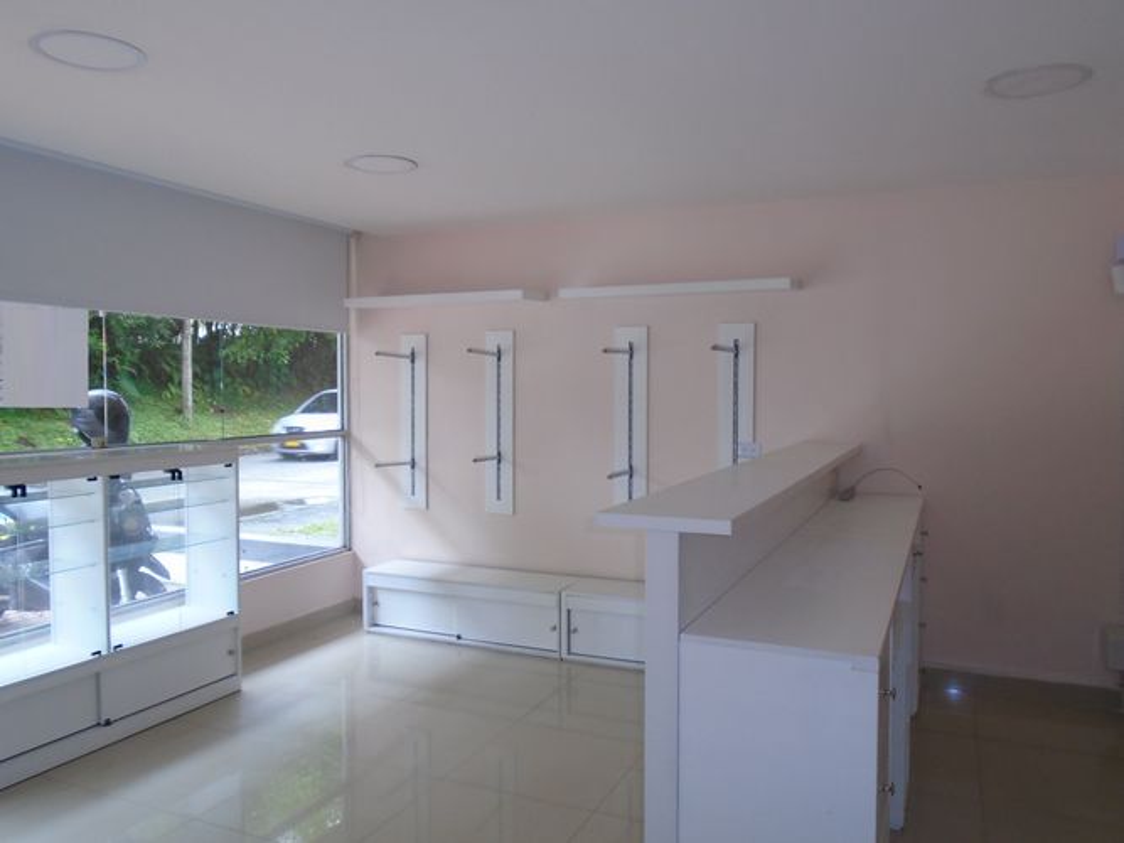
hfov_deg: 67.3
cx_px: 562
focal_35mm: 26
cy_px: 422
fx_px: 844
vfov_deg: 53.0
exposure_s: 1/50
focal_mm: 4.6
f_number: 3.2
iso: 100
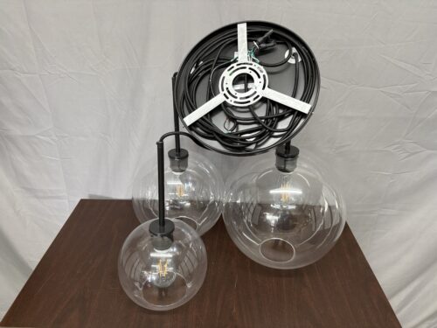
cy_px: 164
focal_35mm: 26
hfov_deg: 67.3
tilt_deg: -28.5
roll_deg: -1.9
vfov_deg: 53.1
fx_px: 328
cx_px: 218
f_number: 1.6
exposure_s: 1/60
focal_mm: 5.96
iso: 200
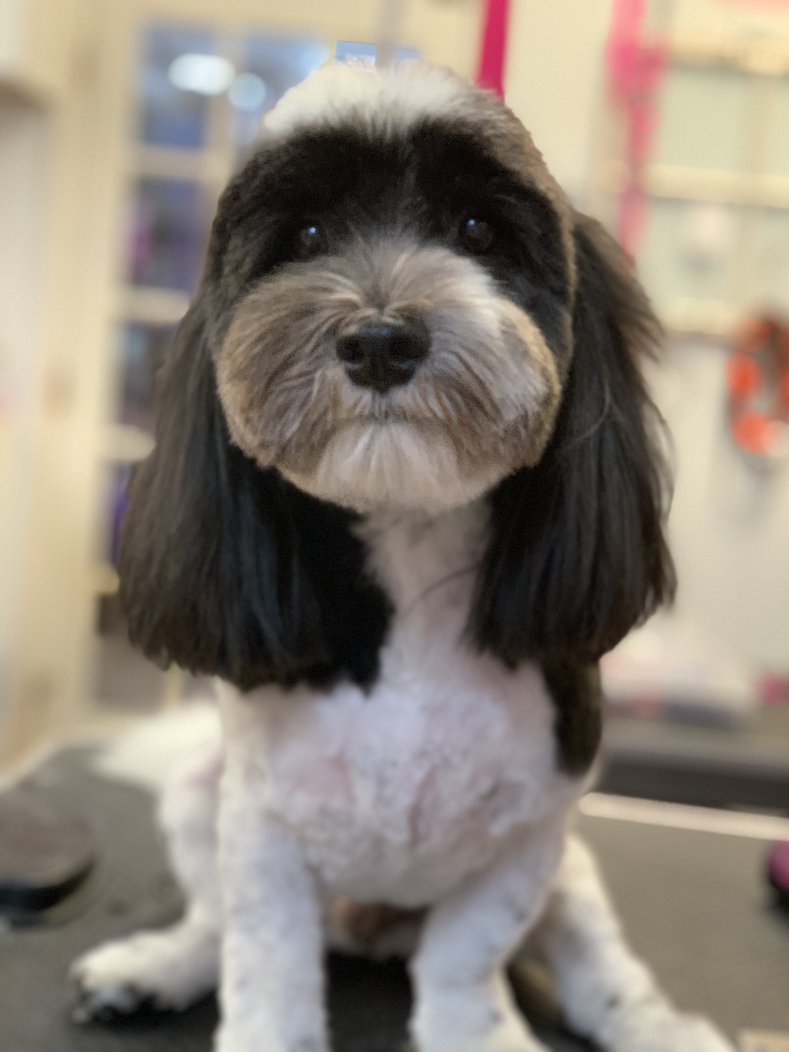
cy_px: 526
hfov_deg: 28.0
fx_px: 1580
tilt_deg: -5.4
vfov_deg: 36.8
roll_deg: -6.5
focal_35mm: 52
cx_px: 394
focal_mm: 6
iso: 200
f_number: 2.4
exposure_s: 1/60
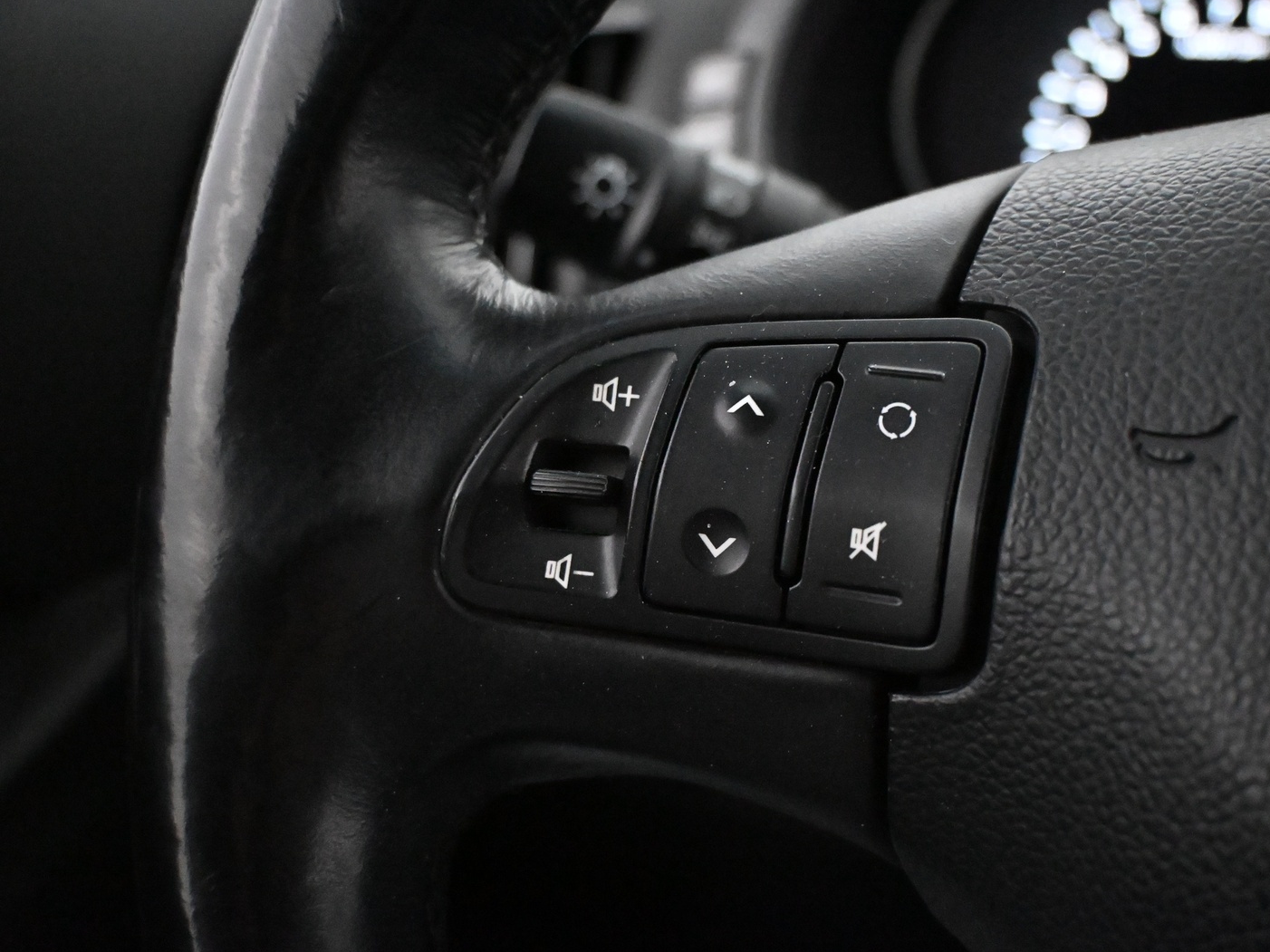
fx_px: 1467
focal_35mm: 40
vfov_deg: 35.9
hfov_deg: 46.7
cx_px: 705
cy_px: 471
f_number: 4.2
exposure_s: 1/100
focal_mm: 24
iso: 12800
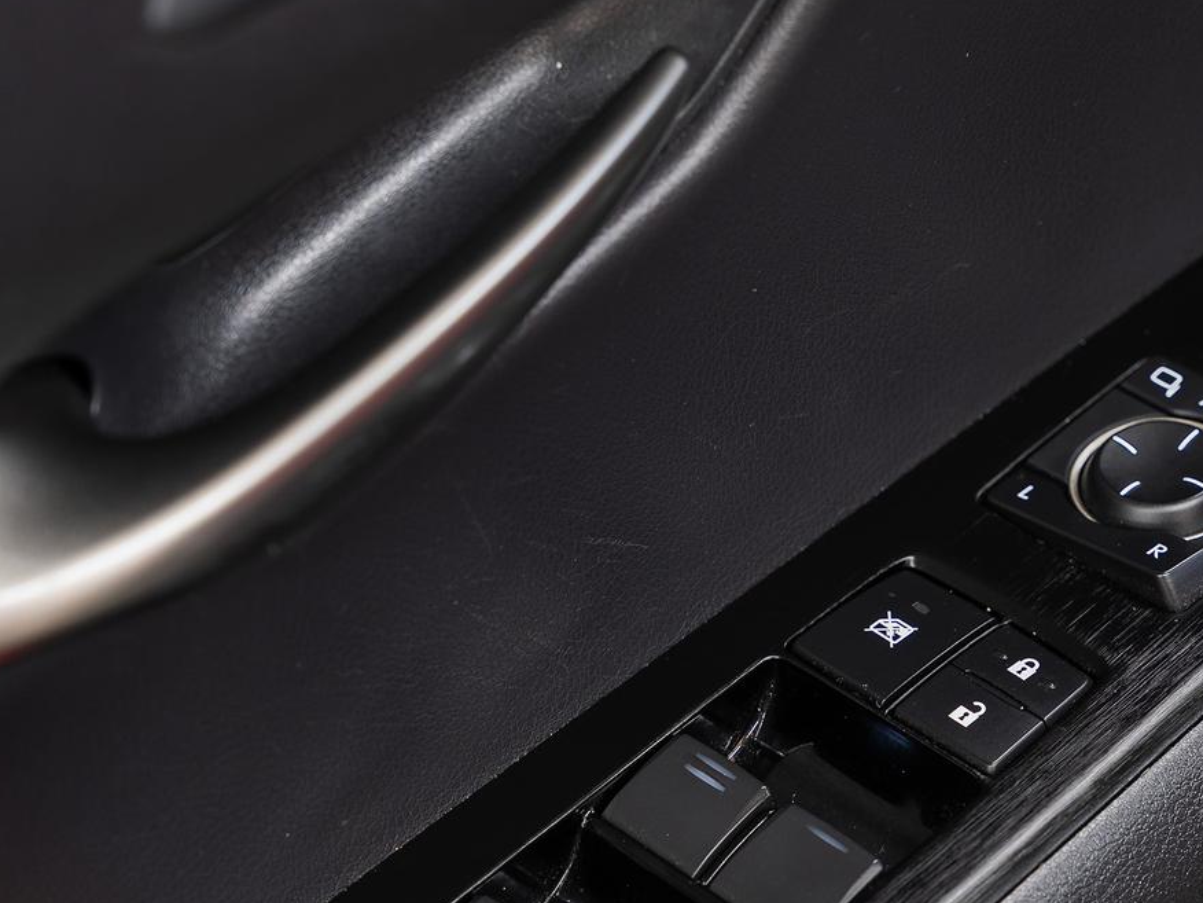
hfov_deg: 16.8
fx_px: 4031
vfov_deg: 12.8
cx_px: 1003
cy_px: 502
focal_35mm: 116
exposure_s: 1
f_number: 5.6
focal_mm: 65.8
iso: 100
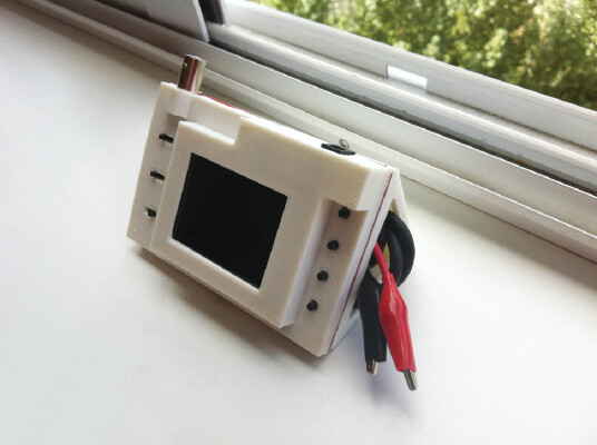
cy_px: 222
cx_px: 298
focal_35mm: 35
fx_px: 603
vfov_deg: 40.6
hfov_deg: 52.7
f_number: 2.8
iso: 80
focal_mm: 3.85
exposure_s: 1/511
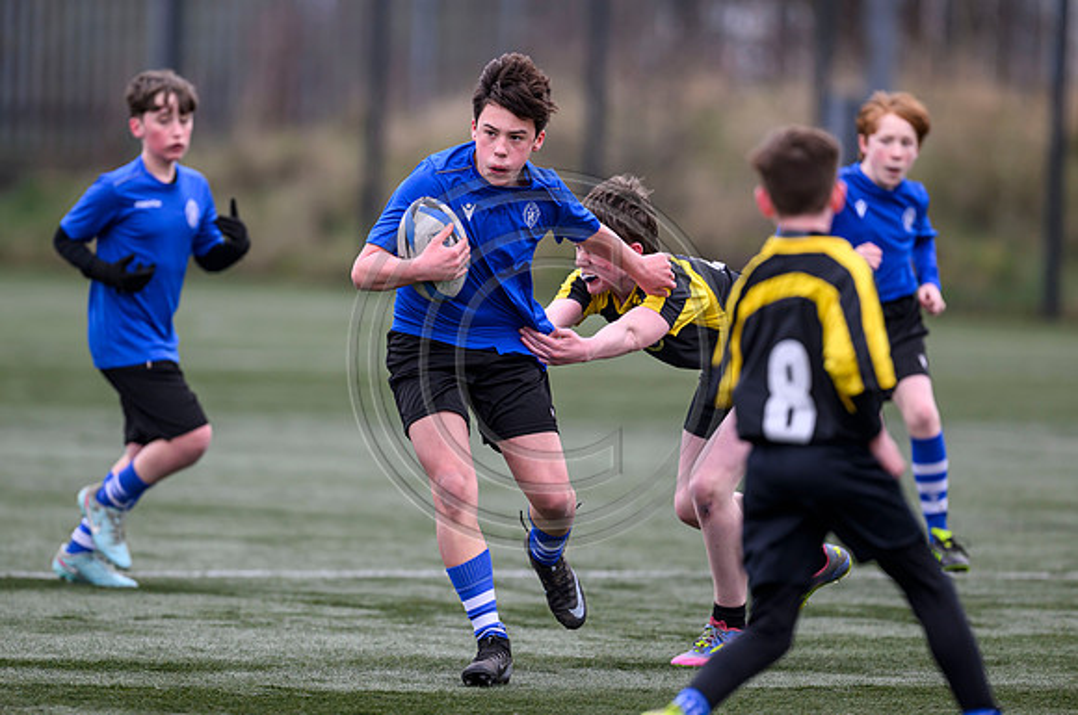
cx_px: 547
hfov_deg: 4.8
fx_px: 12904
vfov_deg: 3.2
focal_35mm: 432
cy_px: 335
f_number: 3.5
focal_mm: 400
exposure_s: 1/1600
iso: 500
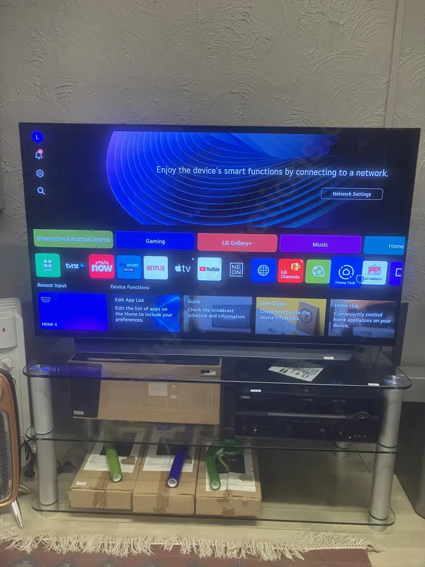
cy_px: 284
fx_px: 458
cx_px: 212
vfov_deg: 63.4
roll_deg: -1.3
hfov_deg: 49.7
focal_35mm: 28
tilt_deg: -12.6
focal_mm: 3.99
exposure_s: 1/50
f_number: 1.8
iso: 200
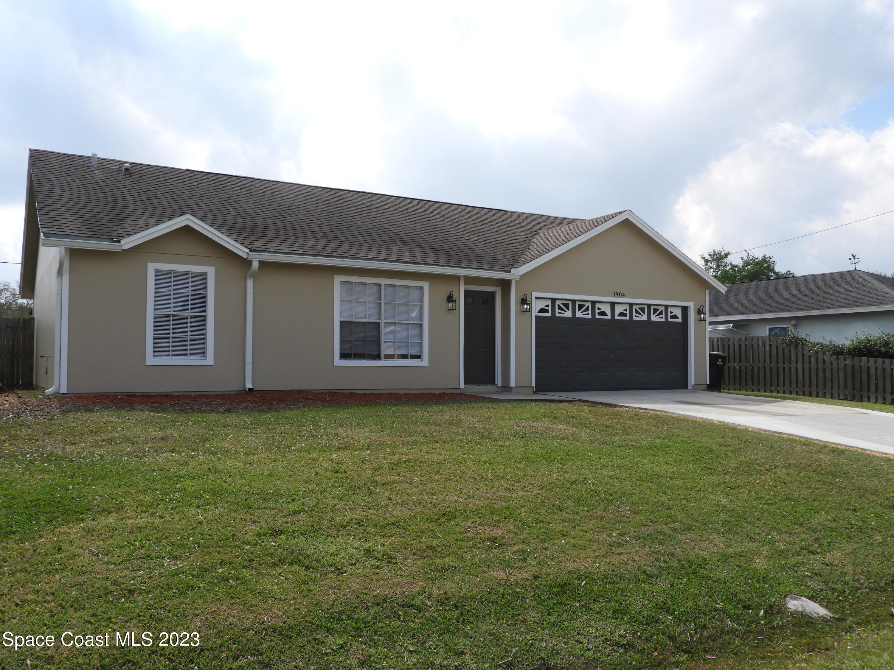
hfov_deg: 60.0
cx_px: 447
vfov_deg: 46.8
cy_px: 335
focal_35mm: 30
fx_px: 775
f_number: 3.5
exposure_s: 1/1250
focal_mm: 5.4
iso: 100
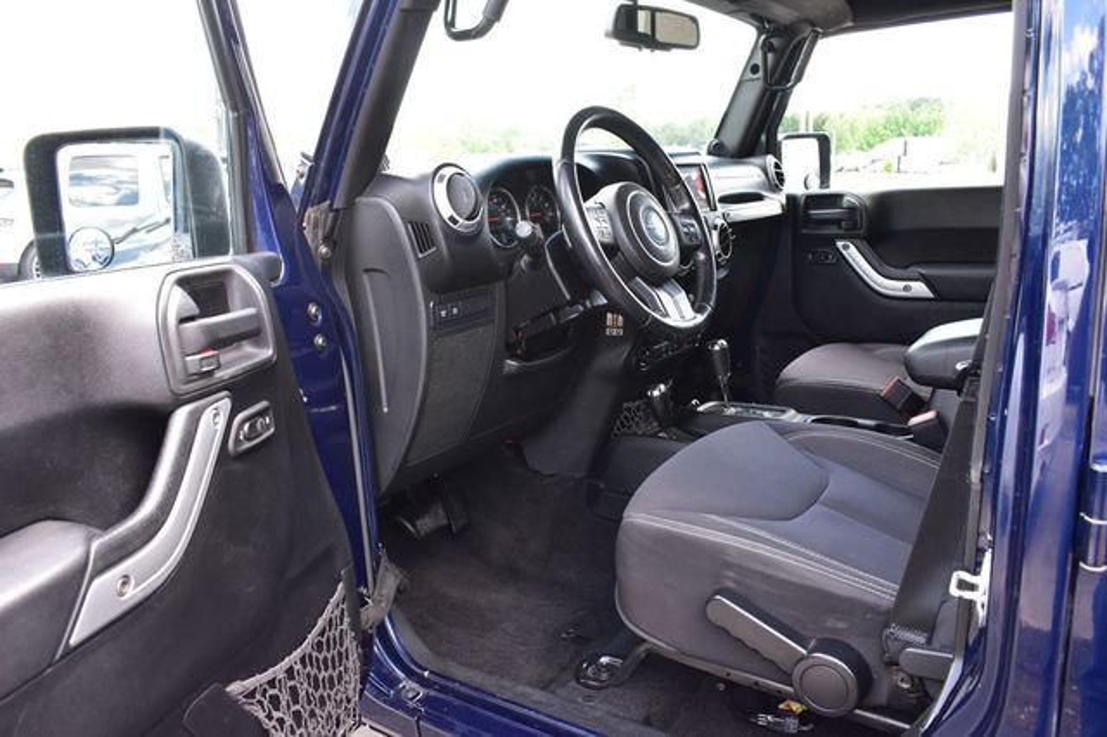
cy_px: 368
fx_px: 830
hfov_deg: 67.4
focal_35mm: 27
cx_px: 554
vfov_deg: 47.9
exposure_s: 1/30
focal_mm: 18
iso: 400
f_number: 7.1
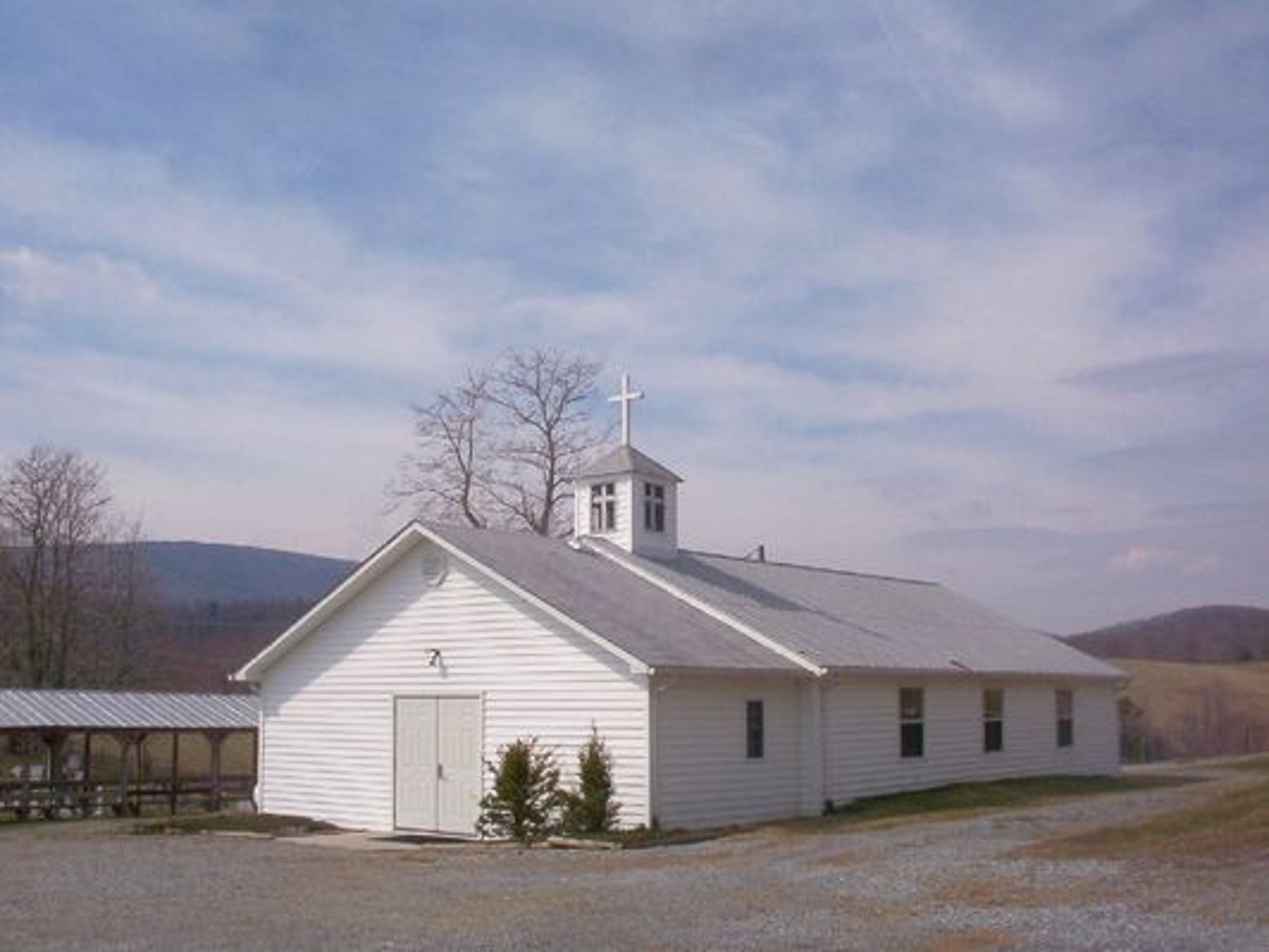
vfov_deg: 36.8
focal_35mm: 39
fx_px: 1430
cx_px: 634
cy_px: 476
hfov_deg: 47.9
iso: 100
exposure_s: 1/623
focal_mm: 6
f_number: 8
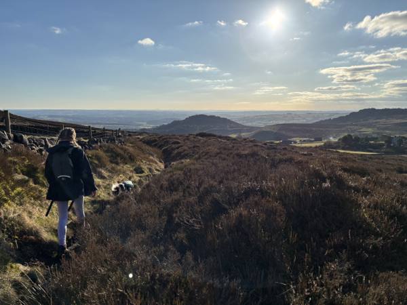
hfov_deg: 67.3
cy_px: 152
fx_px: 306
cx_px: 204
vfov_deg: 53.1
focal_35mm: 26
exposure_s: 1/7692
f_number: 1.6
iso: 50
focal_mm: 5.96
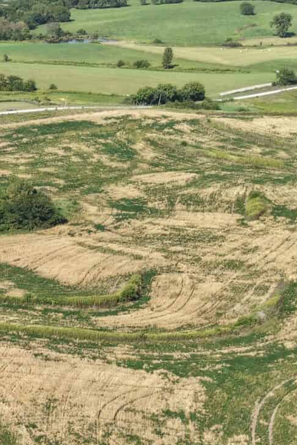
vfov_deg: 22.0
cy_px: 481
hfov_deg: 14.0
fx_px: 1089
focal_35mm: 88
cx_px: -217
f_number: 1.8
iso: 100
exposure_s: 1/250
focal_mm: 8.67
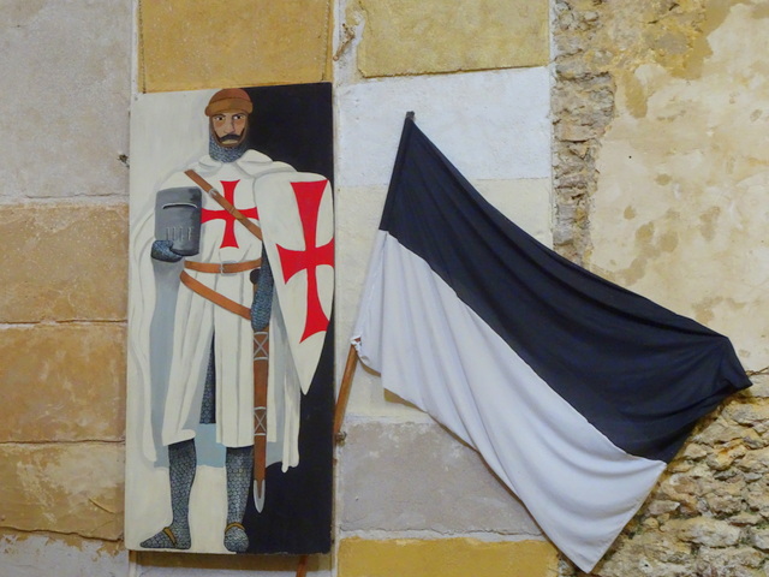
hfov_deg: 26.7
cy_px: 288
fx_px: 1622
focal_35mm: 73
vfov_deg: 20.2
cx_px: 384
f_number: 5
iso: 800
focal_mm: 12.42
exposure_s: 1/40
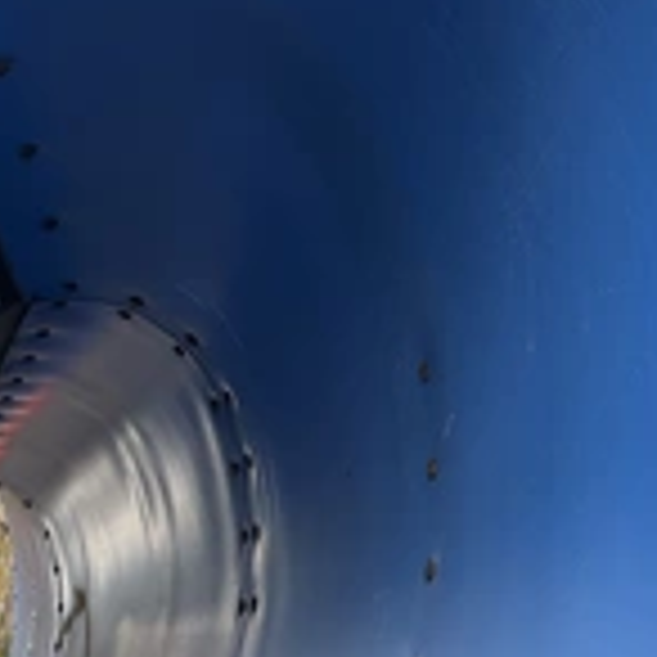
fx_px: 1503
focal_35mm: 70
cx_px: 284
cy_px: 252
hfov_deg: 24.6
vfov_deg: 24.6
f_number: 1.8
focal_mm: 3
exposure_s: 1/256
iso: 25
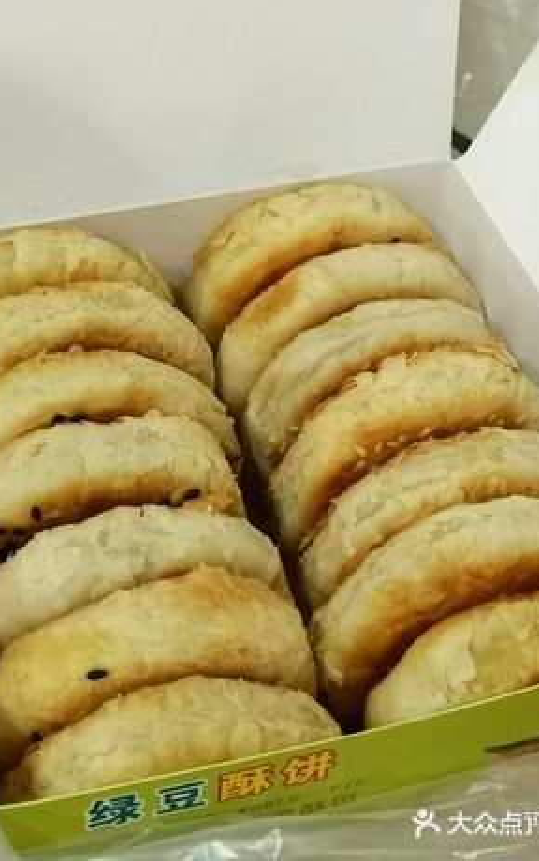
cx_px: 251
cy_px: 429
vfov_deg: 35.1
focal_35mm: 58
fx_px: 1361
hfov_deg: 22.4
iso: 320
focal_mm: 4.75
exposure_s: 1/33.3
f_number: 1.8
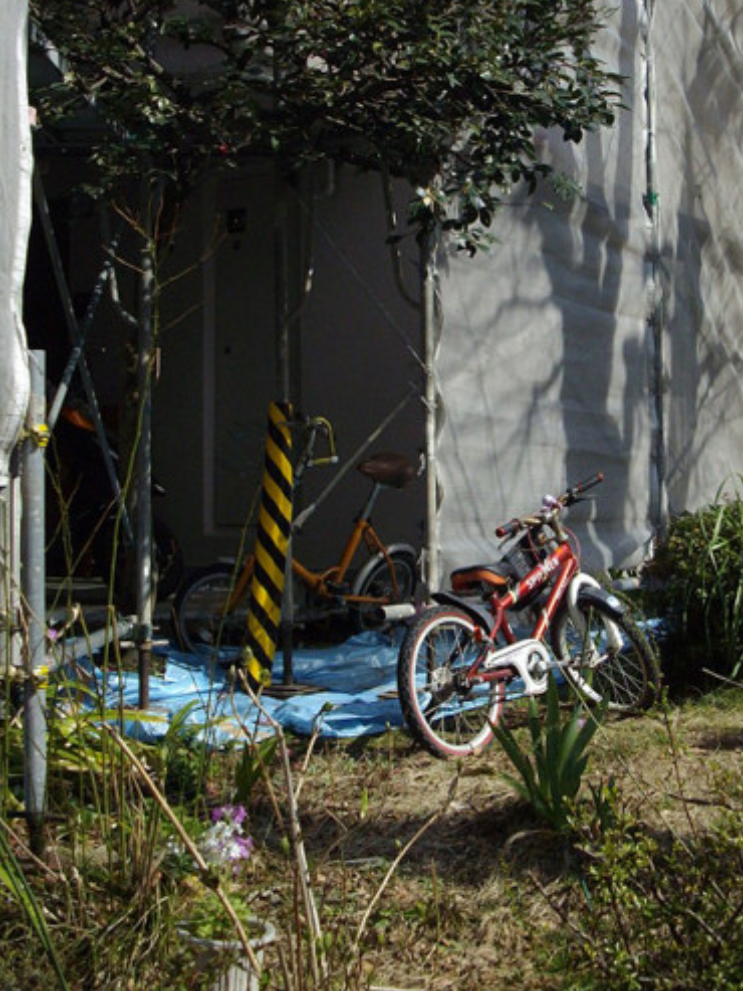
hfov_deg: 24.2
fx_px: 1716
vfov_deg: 32.1
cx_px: 552
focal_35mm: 60
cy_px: 408
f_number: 5.6
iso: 80
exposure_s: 1/250
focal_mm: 6.2
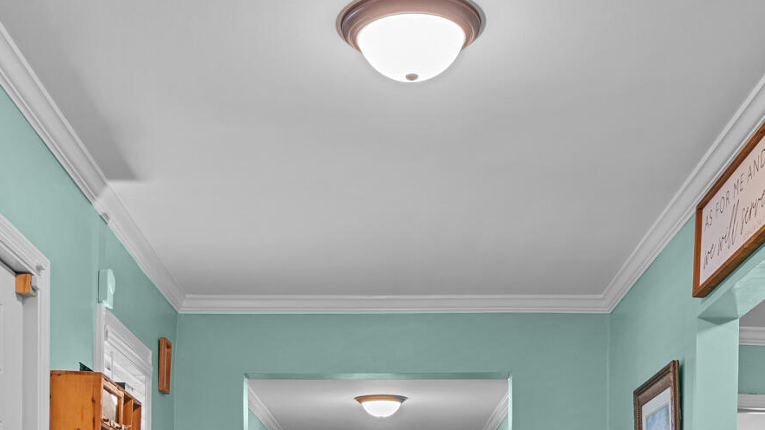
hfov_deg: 36.6
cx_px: 389
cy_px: 630
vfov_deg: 18.8
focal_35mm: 57
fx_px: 1156
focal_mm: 16
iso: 400
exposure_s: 1/1.67
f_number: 8
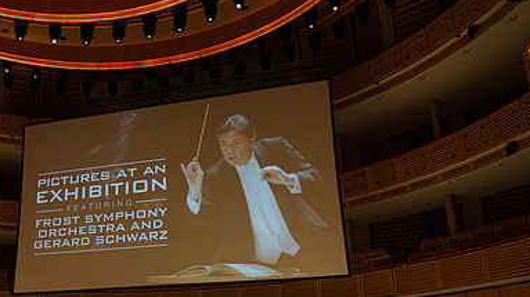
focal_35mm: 39
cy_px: 194
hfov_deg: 50.6
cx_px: 172
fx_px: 548
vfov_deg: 30.2
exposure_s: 1/200
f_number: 5.6
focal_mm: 24
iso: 2500
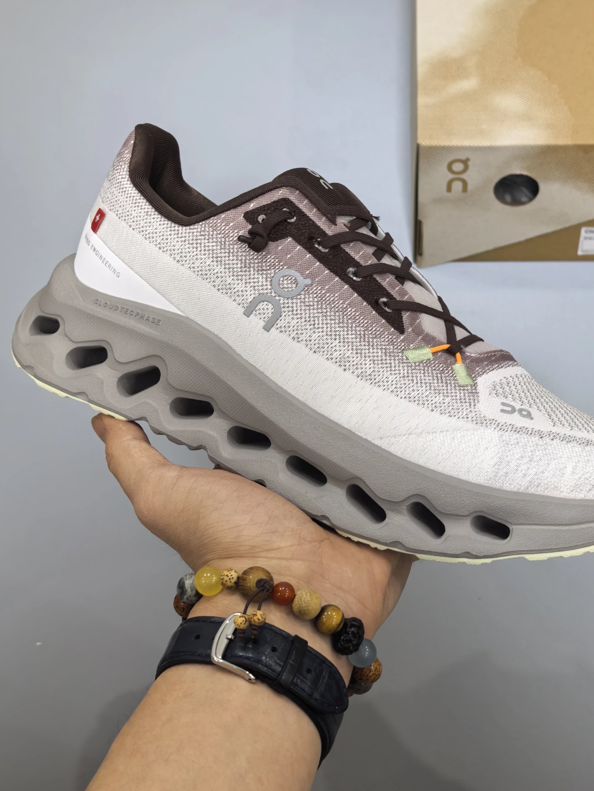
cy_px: 379
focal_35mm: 57
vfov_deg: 33.8
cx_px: 340
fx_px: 1304
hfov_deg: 25.6
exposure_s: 1/50
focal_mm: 5.75
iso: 200
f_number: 2
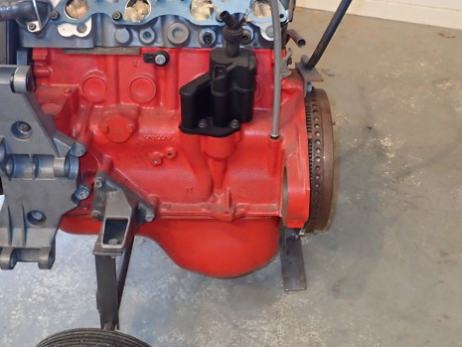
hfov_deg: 43.8
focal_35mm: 43
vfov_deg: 33.5
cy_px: 132
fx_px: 574
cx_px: 236
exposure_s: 1/60
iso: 640
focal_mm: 4.5
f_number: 2.8
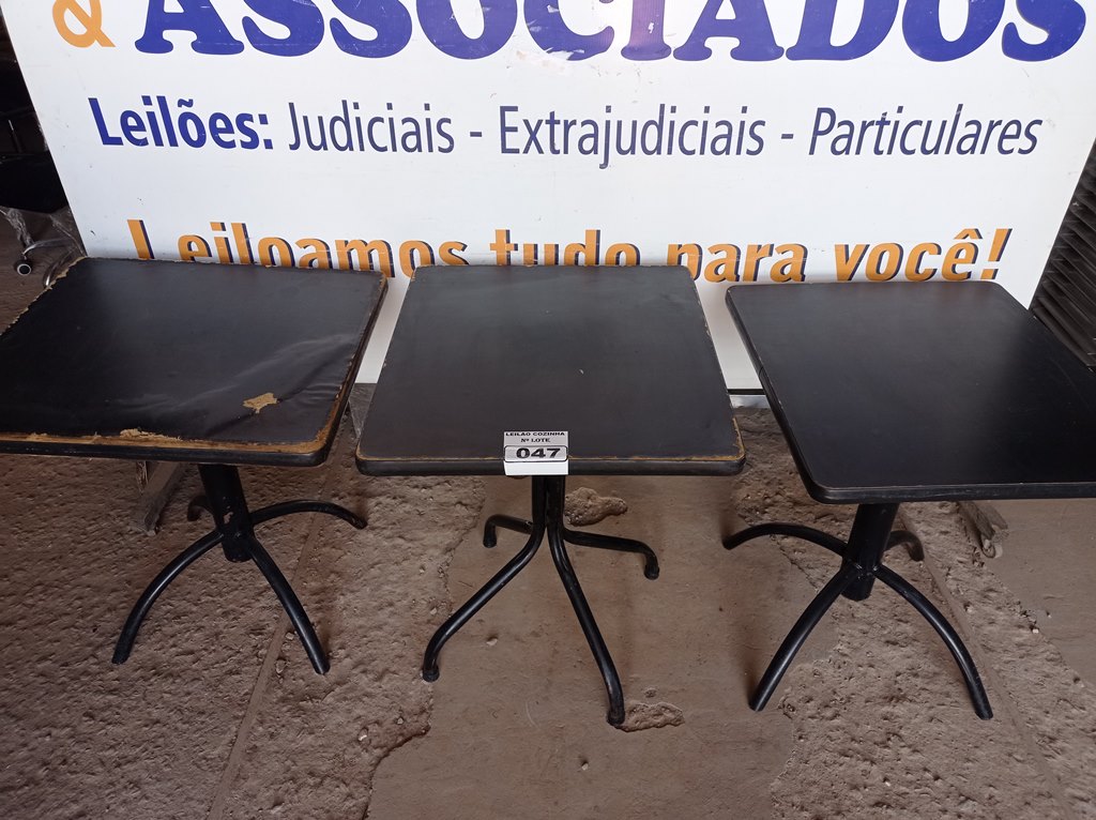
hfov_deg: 63.5
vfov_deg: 49.7
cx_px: 548
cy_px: 410
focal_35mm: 28
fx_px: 886
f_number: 1.79
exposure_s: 1/123
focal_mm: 4.7
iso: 101
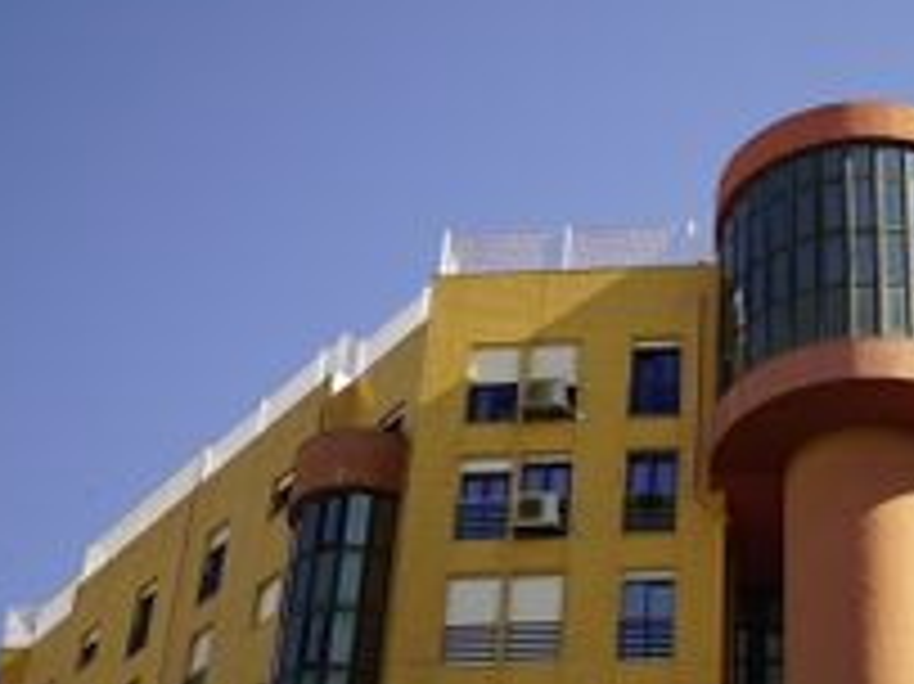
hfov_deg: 22.5
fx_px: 2243
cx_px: 806
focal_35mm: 85
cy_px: 518
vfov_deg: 17.2
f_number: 1.4
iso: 100
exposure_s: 1/8000
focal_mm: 35
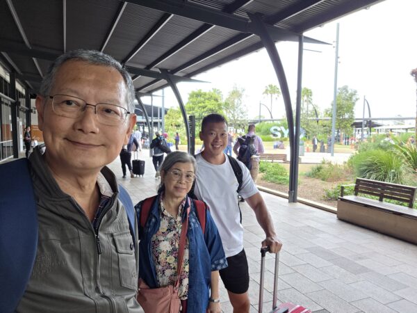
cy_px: 156
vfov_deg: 54.9
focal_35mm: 25
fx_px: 301
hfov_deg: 69.4
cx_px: 208
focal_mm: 3.3
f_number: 2.2
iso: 100
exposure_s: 1/100
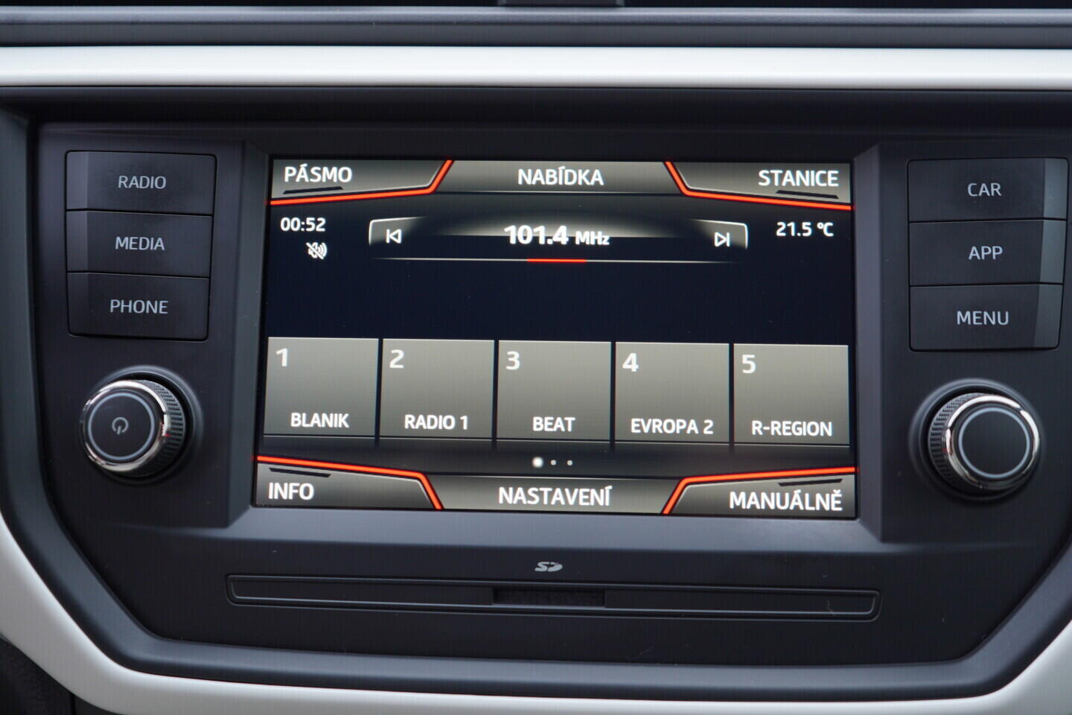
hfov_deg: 53.1
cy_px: 358
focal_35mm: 36
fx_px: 1072
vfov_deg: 36.9
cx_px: 536
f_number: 2.8
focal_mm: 24
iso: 125
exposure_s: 1/40
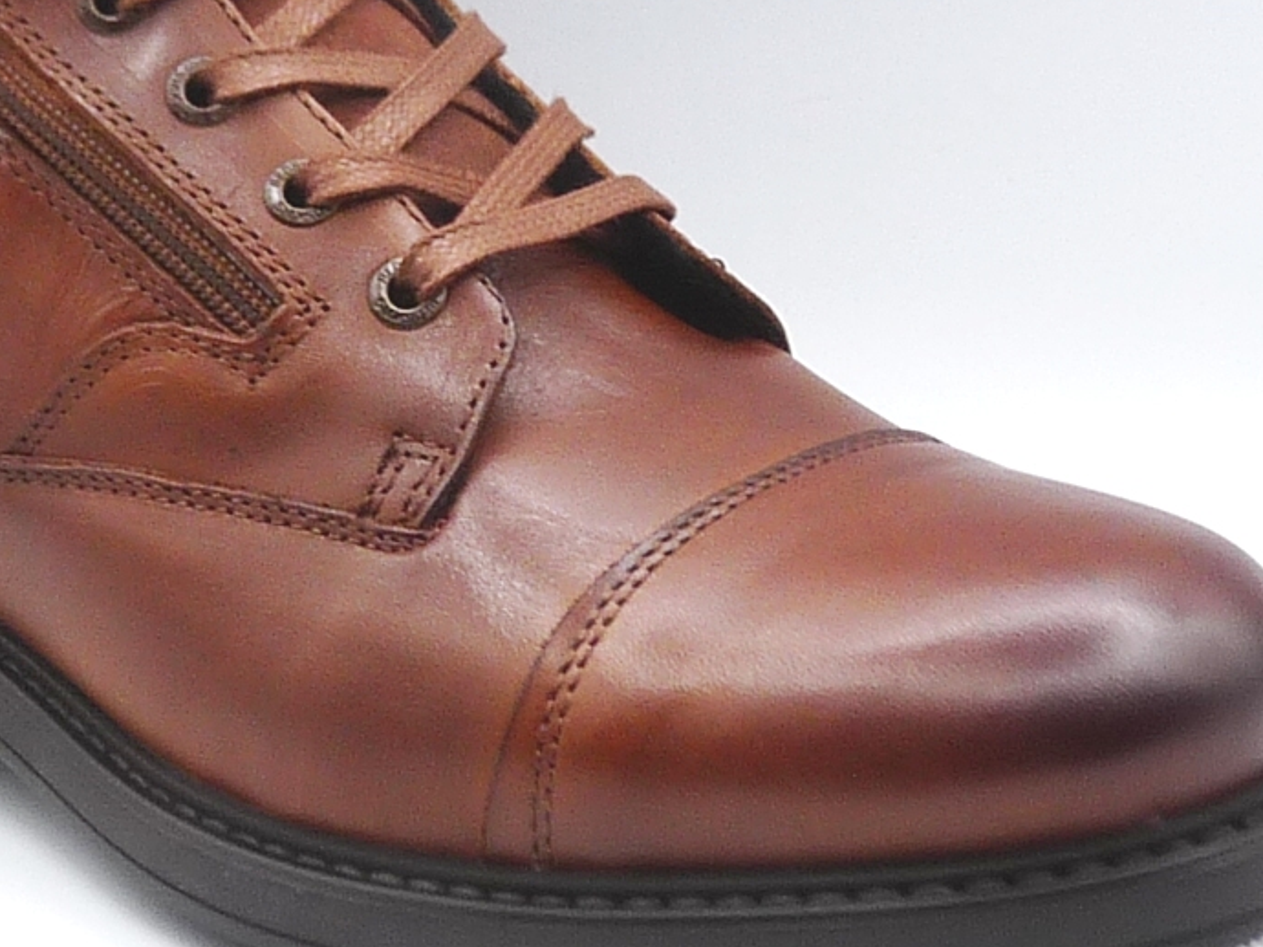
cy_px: 372
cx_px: 450
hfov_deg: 16.9
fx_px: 4231
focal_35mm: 116
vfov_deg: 12.8
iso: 100
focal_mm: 5
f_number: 4
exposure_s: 1/125
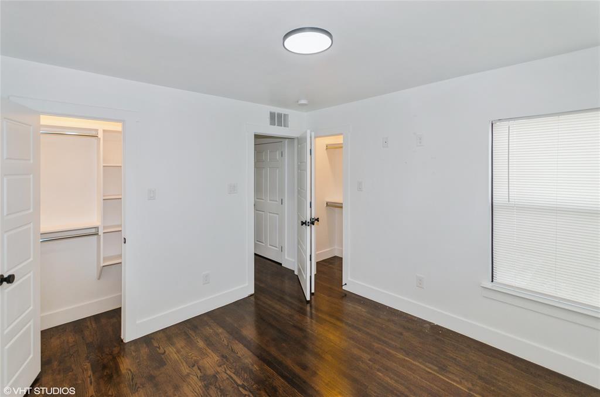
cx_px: 300
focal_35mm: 15
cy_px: 198
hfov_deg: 100.5
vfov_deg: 77.1
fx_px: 249
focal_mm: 10
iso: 200
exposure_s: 1/60
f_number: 4
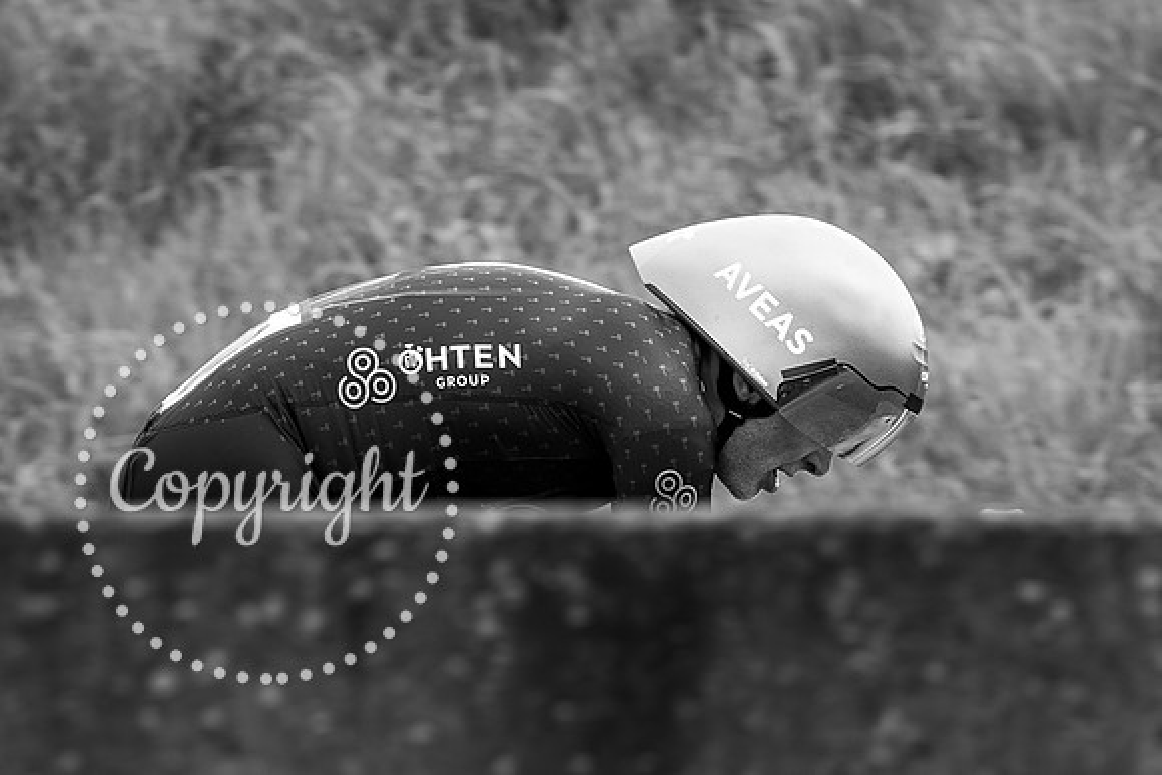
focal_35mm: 699
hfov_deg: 3.0
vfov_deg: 2.0
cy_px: 224
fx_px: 22557
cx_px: 504
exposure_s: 1/1000
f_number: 4
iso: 400
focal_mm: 200
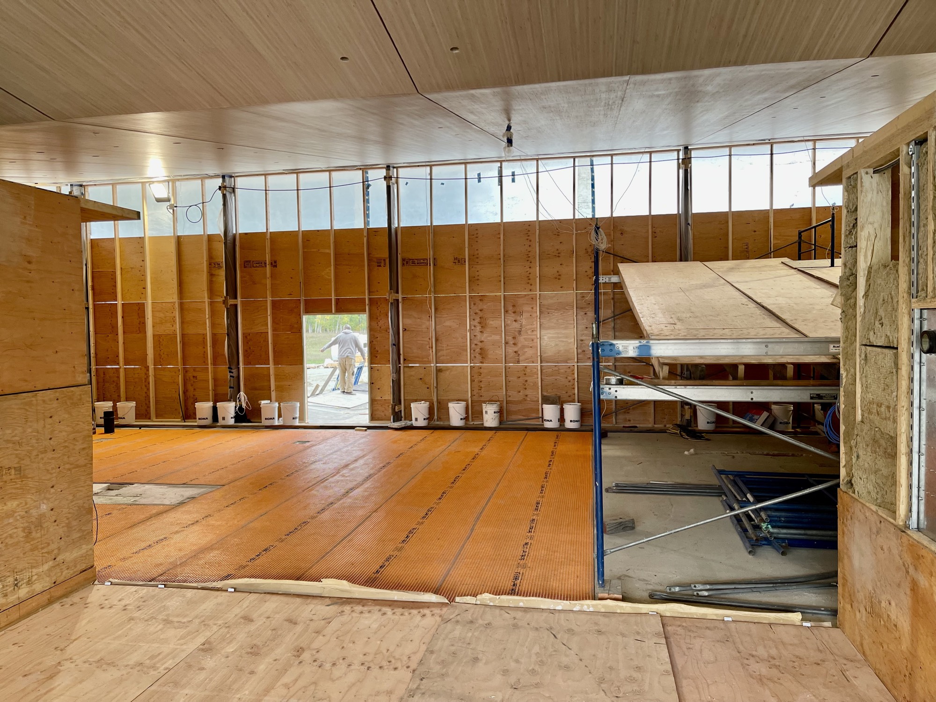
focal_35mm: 26
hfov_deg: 67.3
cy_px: 351
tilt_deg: -1.8
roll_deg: +0.9
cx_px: 468
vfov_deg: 53.1
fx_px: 703
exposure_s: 1/121
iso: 100
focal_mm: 5.1
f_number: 1.6
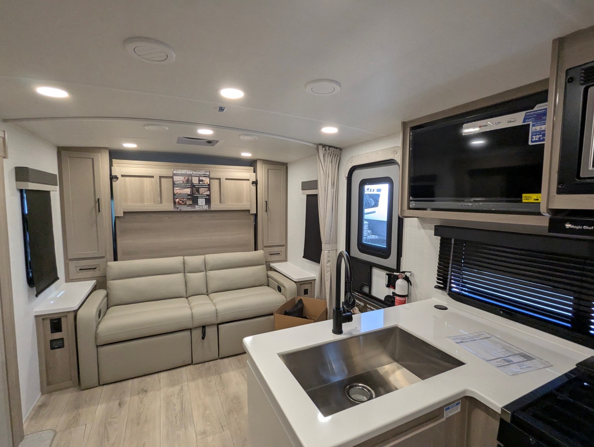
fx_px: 275
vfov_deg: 78.2
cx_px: 297
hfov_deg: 94.4
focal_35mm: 16
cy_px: 224
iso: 242
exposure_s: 1/156
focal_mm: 2.35
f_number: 2.2
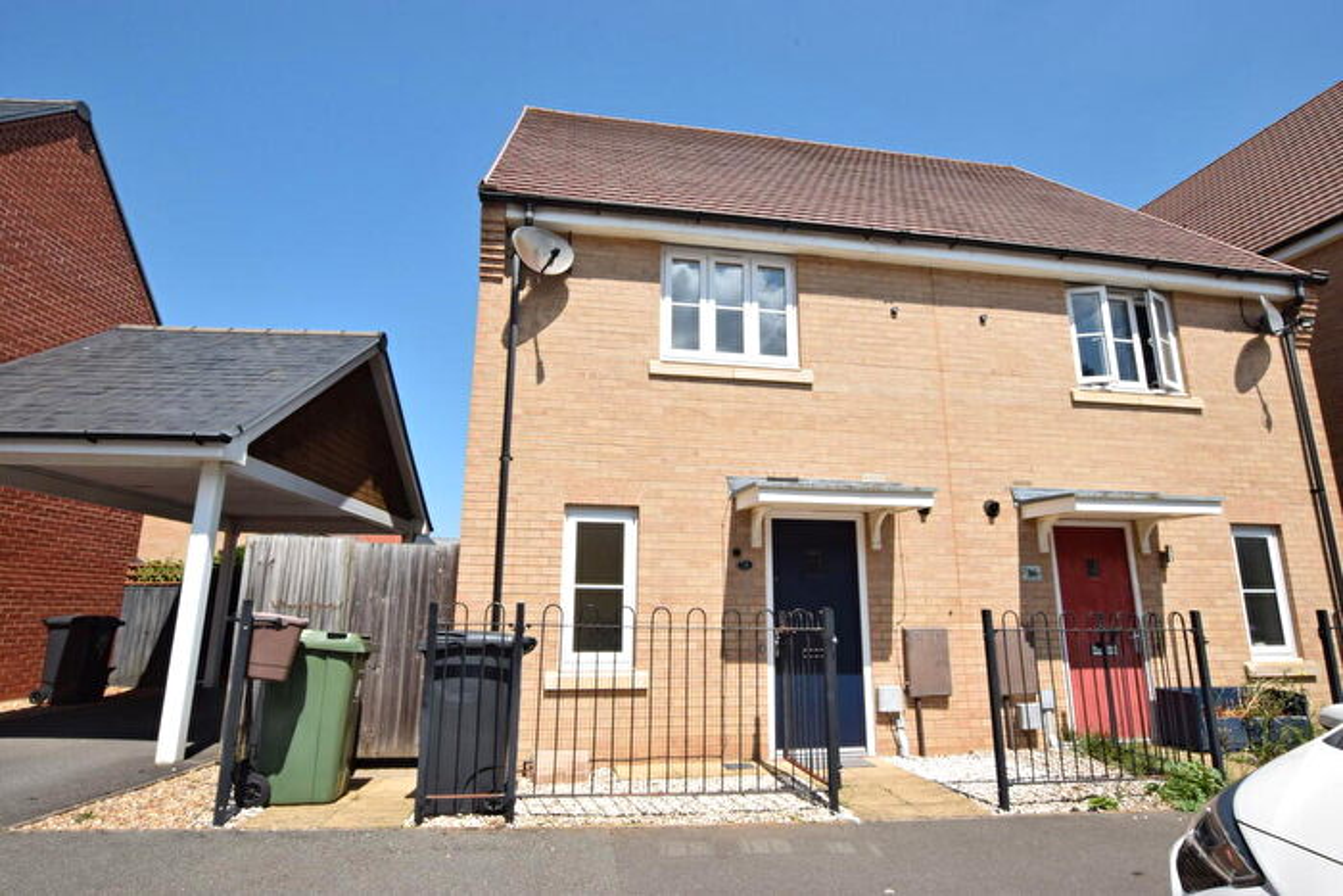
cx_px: 672
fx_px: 672
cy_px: 448
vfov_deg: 67.4
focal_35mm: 18
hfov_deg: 90.0
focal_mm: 12
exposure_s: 1/80
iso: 400
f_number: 22
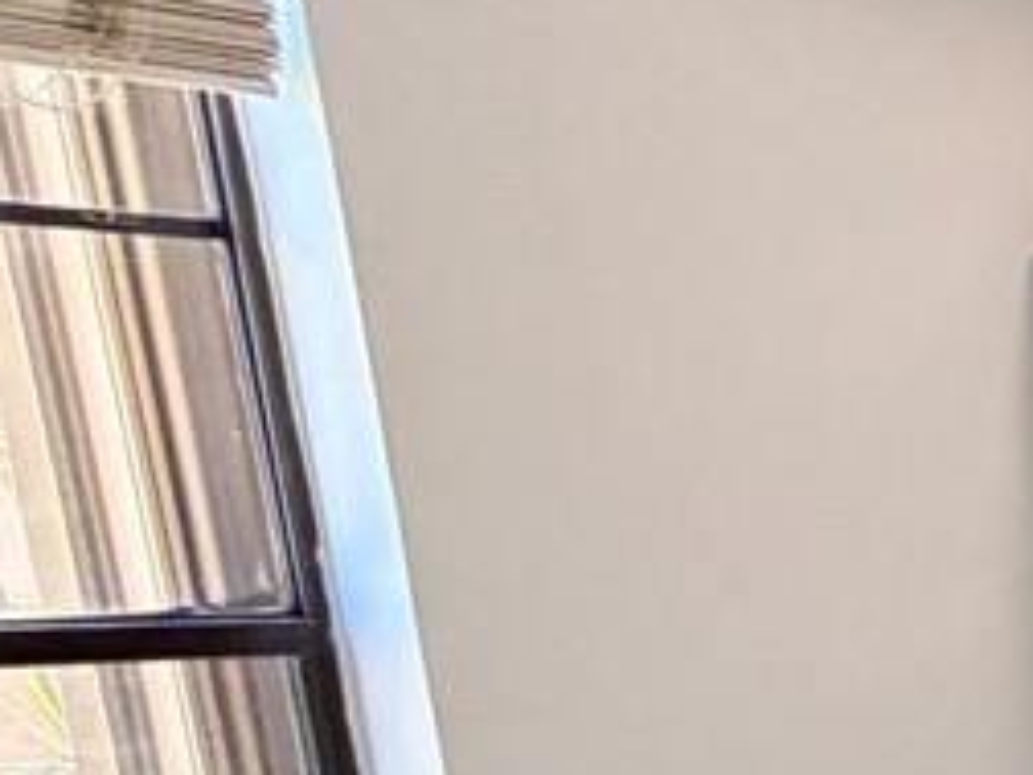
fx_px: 2656
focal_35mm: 89
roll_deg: +0.0
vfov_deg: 15.5
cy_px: 1119
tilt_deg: -12.2
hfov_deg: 13.3
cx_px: 2718
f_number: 2.2
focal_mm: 2.22
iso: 250
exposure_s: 1/120
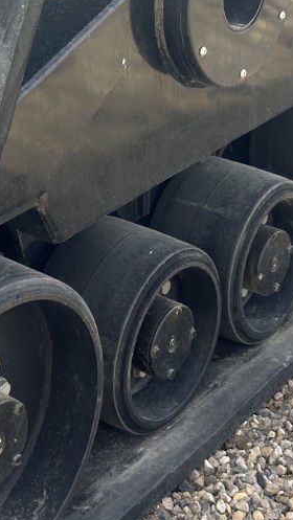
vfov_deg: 25.0
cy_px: 43
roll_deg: +2.2
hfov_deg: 14.7
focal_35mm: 82
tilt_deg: -16.5
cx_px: 65
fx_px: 1131
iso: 50
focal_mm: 5.7
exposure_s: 1/840
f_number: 1.5
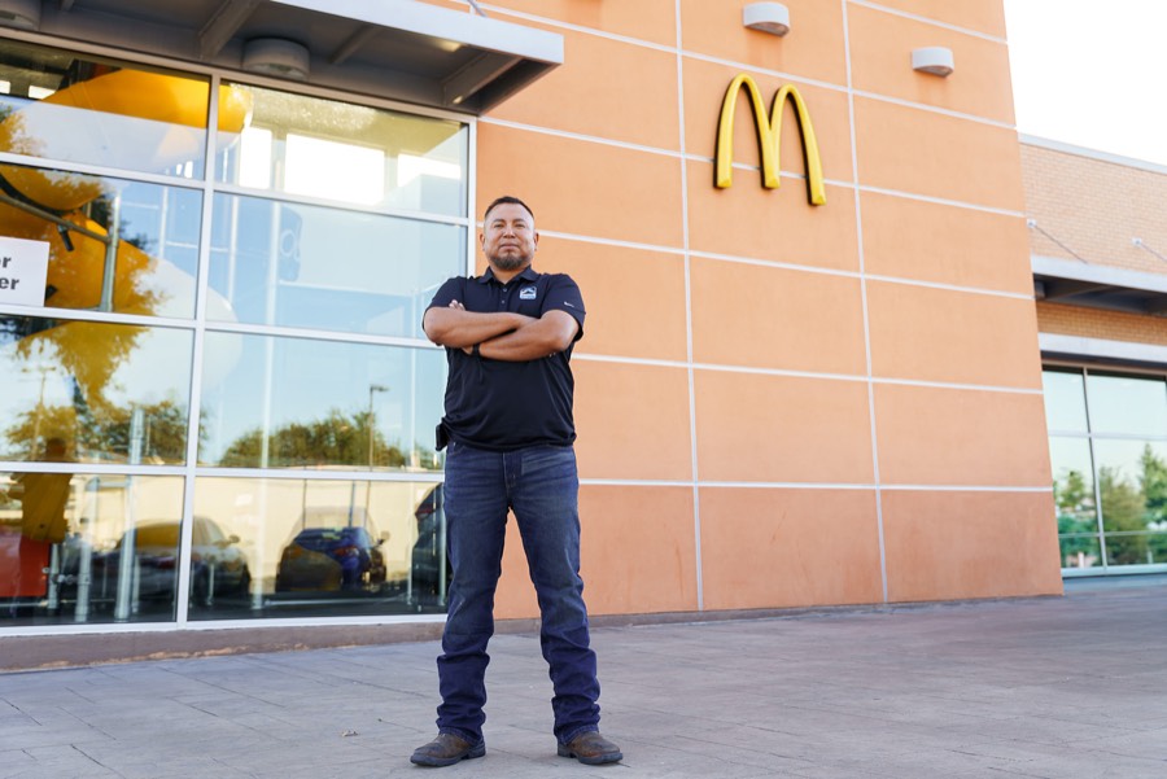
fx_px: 1210
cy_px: 390
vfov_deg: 35.7
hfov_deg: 51.5
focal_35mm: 37
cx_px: 584
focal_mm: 37.3
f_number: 2.8
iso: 80
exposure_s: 1/100
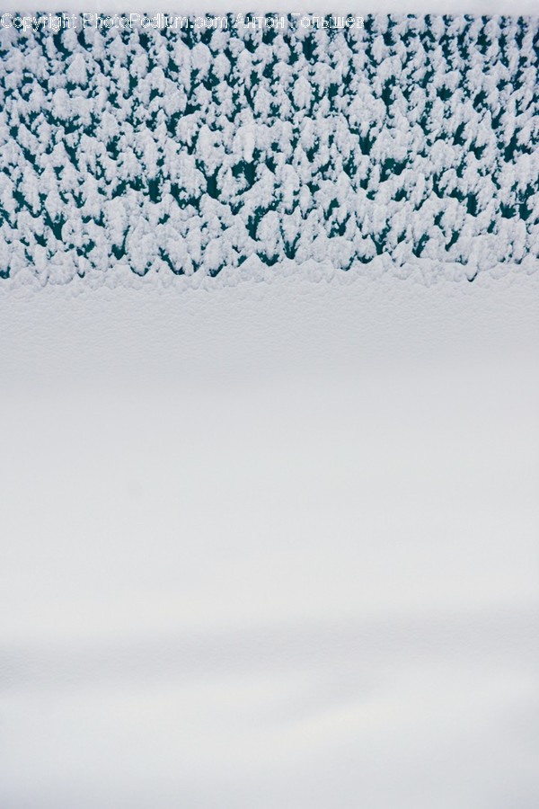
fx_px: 651
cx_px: 270
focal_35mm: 29
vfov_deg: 63.7
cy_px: 404
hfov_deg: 45.0
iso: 400
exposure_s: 1/400
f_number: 3.5
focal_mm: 29
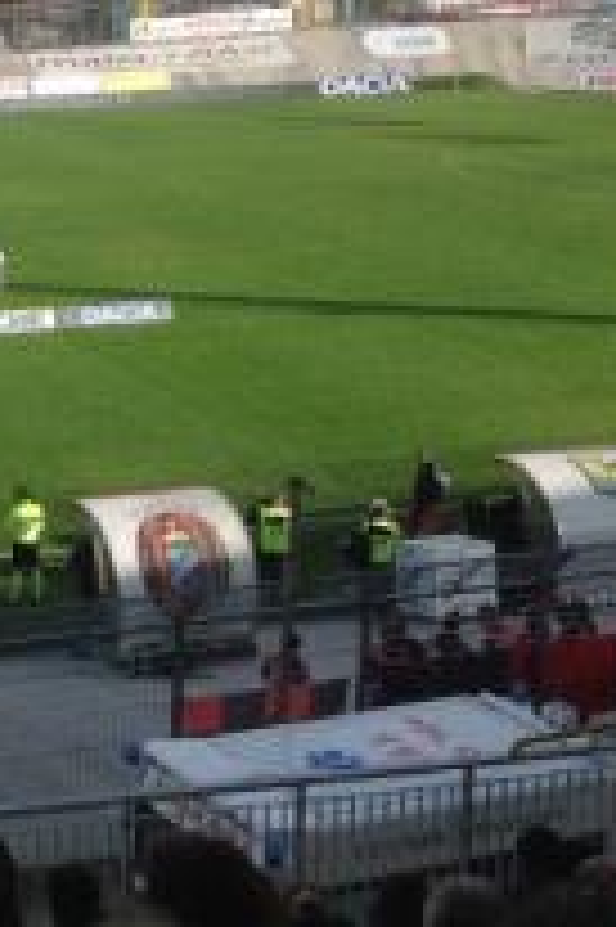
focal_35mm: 79
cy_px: 461
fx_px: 2031
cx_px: -189
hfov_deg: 16.3
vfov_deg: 25.7
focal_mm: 4.28
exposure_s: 1/1163
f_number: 2.4
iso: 50
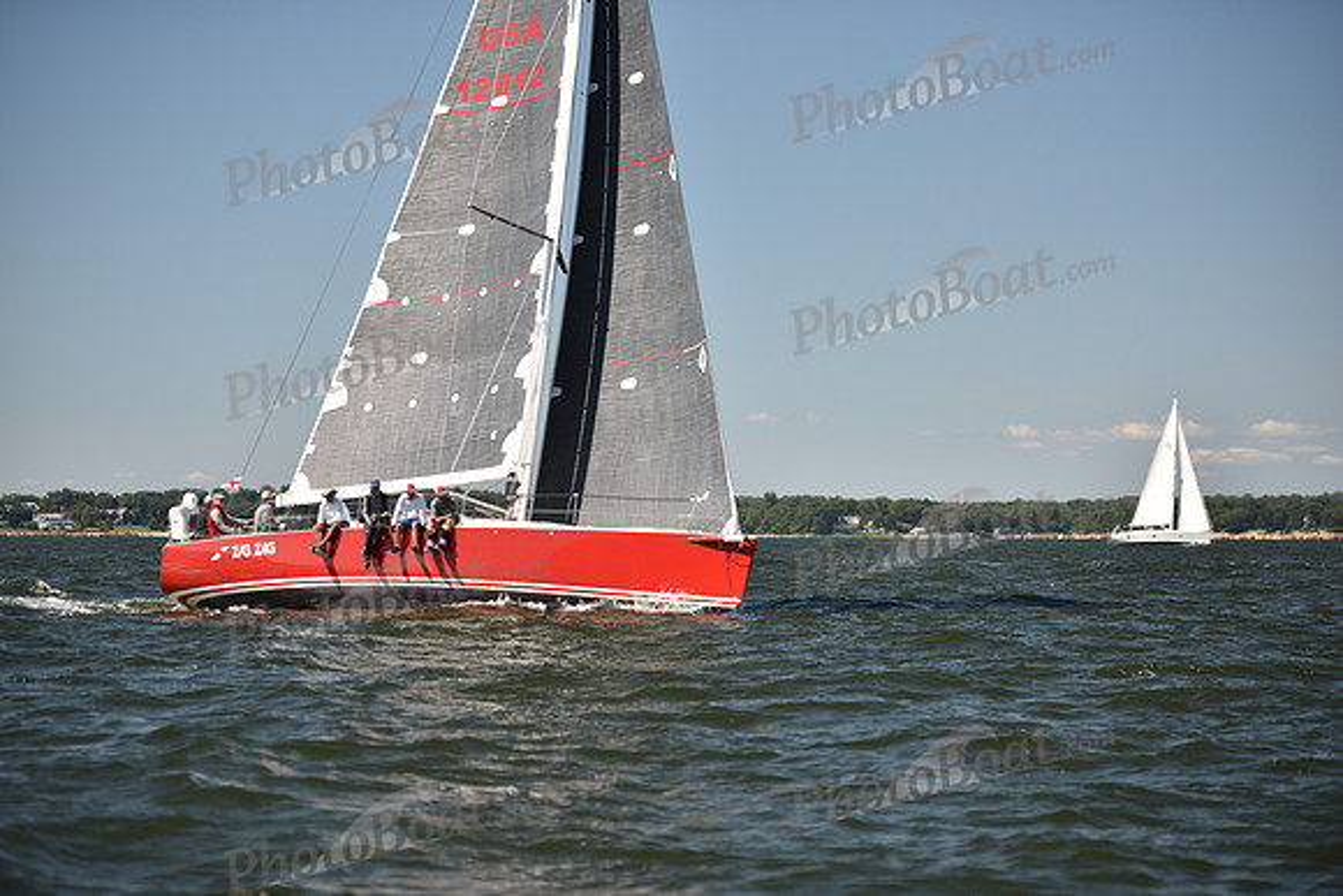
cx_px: 672
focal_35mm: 105
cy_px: 448
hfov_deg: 19.5
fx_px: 3918
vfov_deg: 13.0
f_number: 2.8
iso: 250
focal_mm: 105
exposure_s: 1/1600
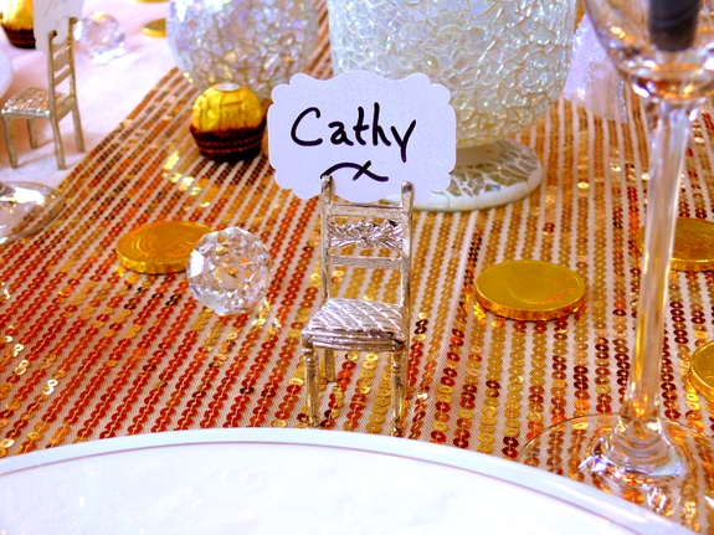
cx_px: 357
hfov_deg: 35.6
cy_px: 268
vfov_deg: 27.0
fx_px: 1114
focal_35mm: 54
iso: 100
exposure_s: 1/40
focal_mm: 11.5
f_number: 3.2
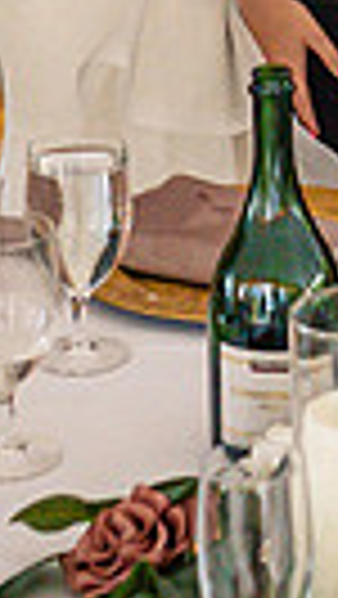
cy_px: -352
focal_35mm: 159
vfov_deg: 12.7
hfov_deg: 7.6
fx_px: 2529
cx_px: 289
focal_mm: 29
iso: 1250
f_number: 4
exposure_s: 1/160
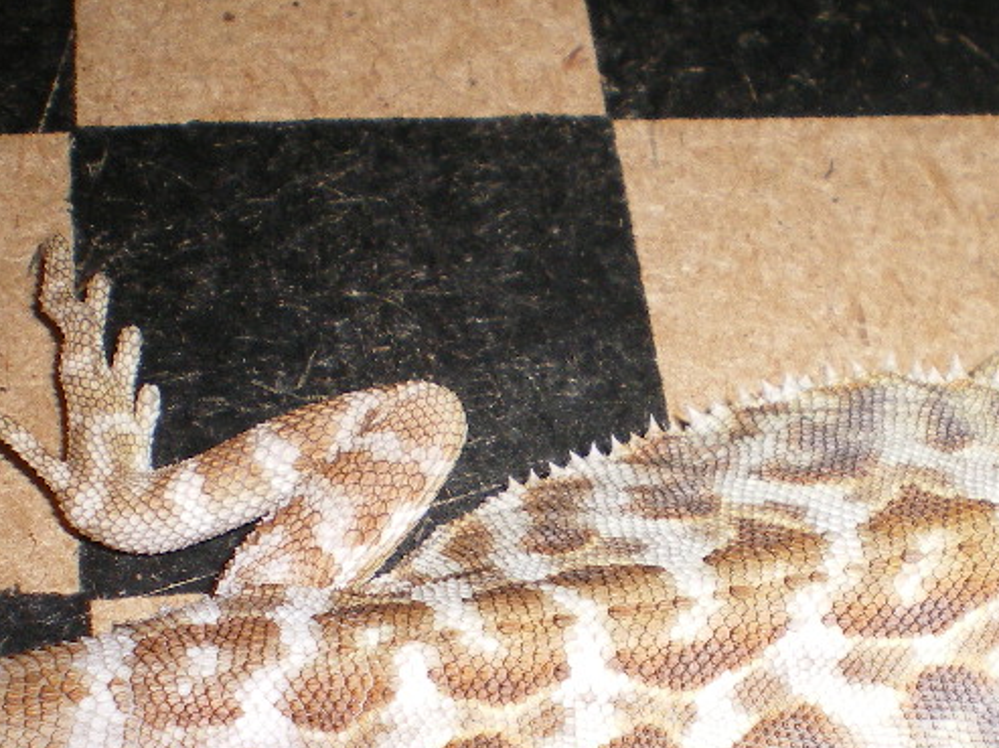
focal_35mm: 79
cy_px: 659
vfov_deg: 18.4
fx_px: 2278
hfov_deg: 24.2
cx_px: 861
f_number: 4.6
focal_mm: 6.3
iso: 200
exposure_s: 1/50
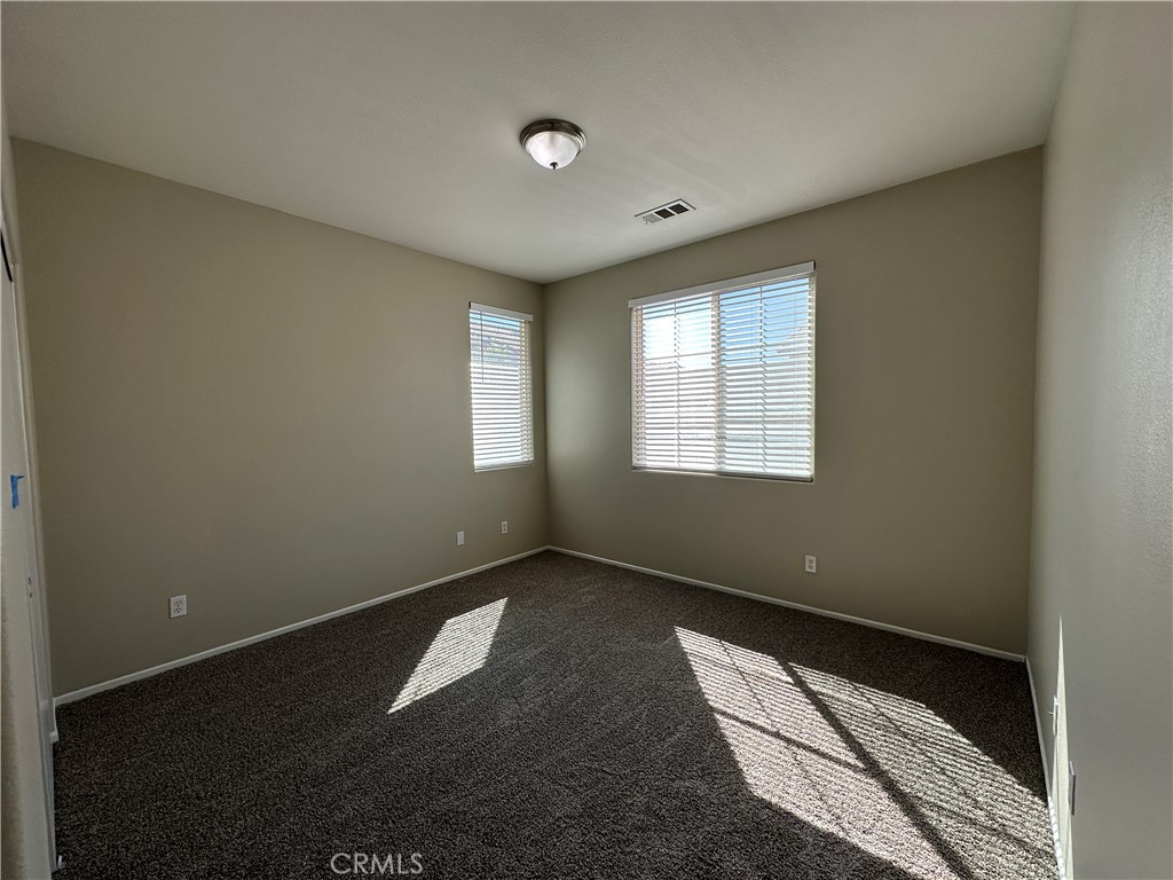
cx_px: 586
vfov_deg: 85.7
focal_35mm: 14
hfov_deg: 102.1
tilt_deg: -2.8
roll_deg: +1.6
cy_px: 440
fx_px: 474
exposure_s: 1/487
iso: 40
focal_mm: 2.22
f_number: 2.2
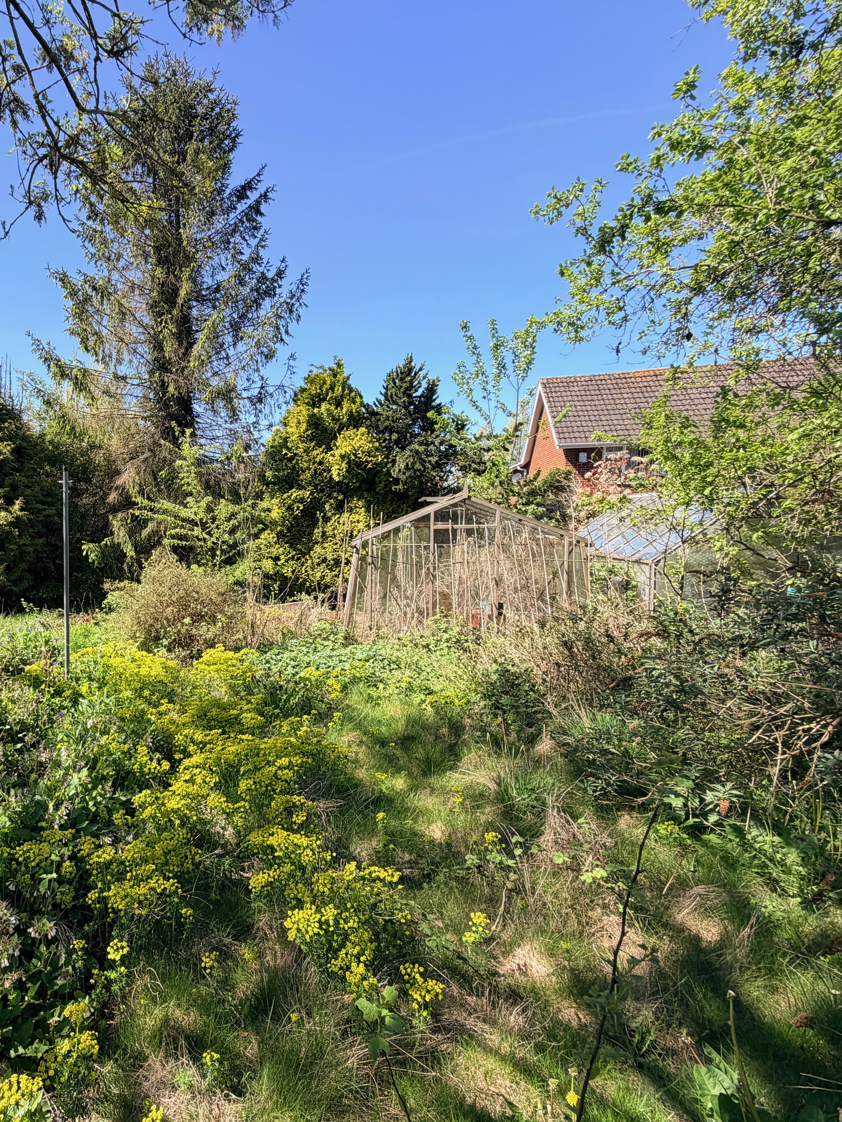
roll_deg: +1.5
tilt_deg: -3.4
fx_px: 616
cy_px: 570
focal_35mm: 19
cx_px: 160
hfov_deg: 62.5
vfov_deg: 84.7
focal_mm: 2.22
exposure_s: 1/502
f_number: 2.2
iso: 40
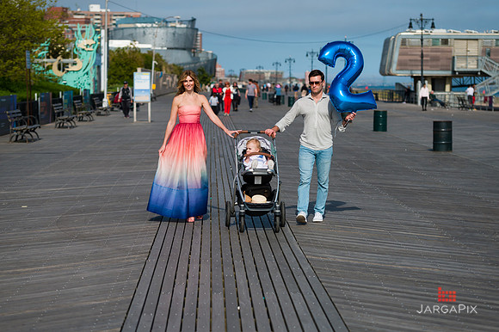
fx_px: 1350
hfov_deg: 20.9
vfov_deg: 14.0
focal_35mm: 97
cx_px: 247
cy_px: 170
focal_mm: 95
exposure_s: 1/6400
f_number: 4
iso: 200
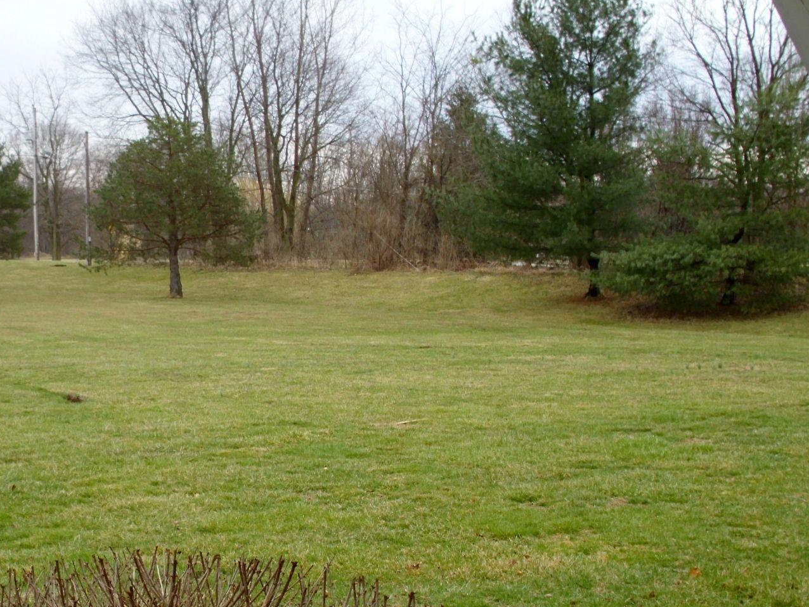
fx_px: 1426
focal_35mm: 61
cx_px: 249
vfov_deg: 24.0
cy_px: 369
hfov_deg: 31.4
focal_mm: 6.3
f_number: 2.9
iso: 50
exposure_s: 1/165
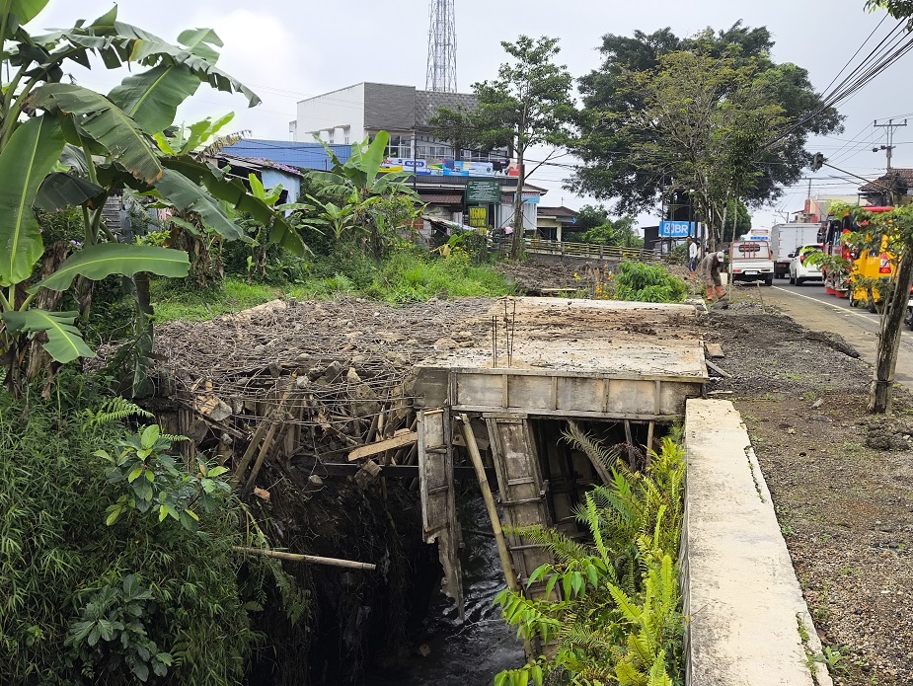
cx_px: 456
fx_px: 1056
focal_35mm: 40
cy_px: 343
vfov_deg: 36.0
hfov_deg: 46.8
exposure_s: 1/642
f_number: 1.7
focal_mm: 4.71
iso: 50
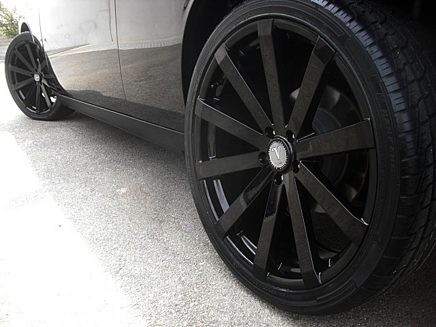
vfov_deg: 39.7
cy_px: 164
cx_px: 218
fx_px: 453
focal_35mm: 36
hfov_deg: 51.4
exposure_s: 1/100
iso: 50
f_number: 2.8
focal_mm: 6.3
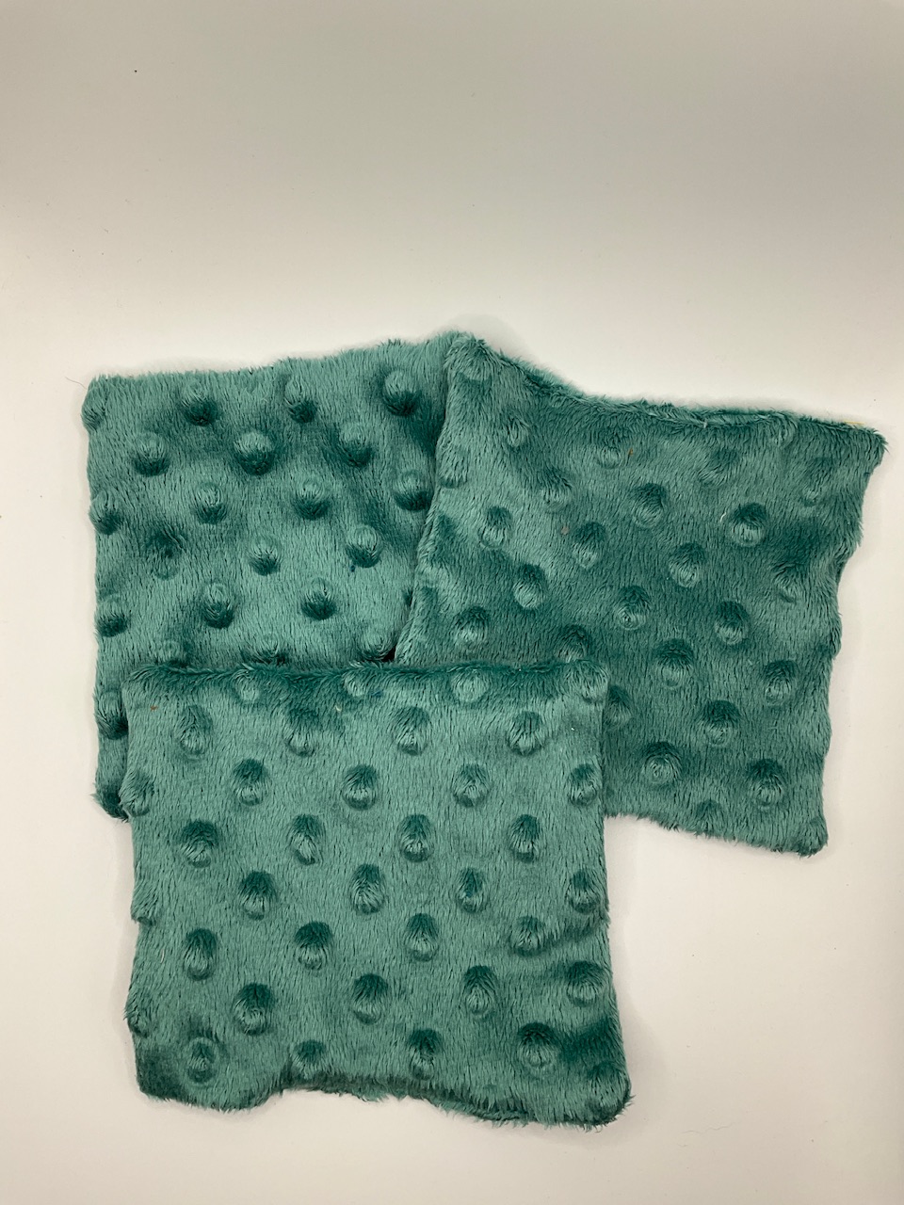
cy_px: 602
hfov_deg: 48.2
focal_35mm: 29
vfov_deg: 61.7
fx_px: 1010
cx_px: 452
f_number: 1.8
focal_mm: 3
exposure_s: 1/128
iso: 16
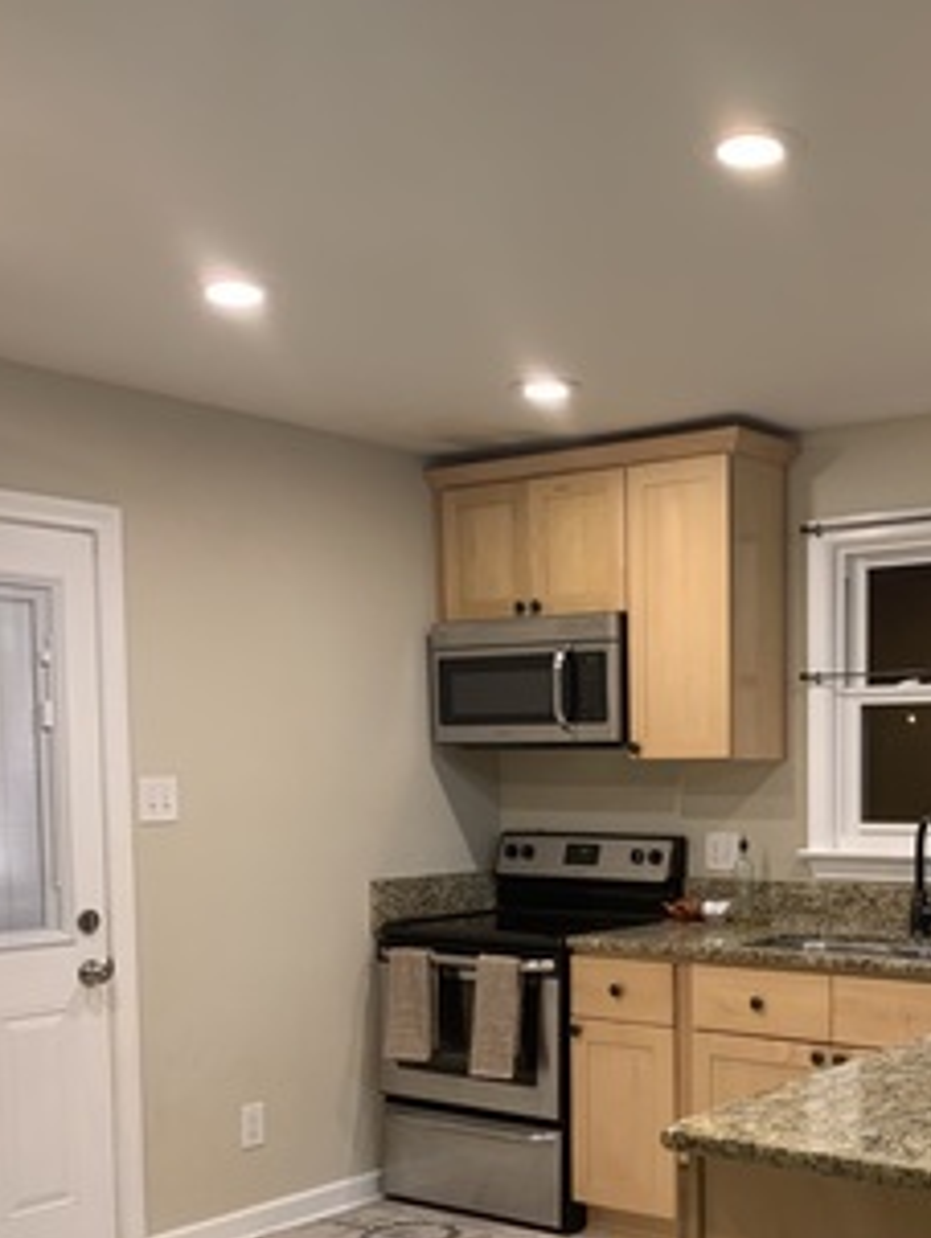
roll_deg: -1.0
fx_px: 1540
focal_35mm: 43
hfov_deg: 32.8
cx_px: 732
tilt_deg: -4.7
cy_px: 890
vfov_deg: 42.8
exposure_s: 1/60
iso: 200
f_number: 1.8
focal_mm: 4.25
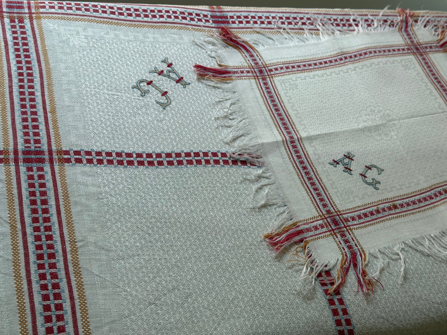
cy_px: 168
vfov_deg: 30.3
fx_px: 620
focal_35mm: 48
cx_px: 224
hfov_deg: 39.7
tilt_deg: -47.7
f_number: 1.78
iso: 50
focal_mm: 6.76
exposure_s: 1/186
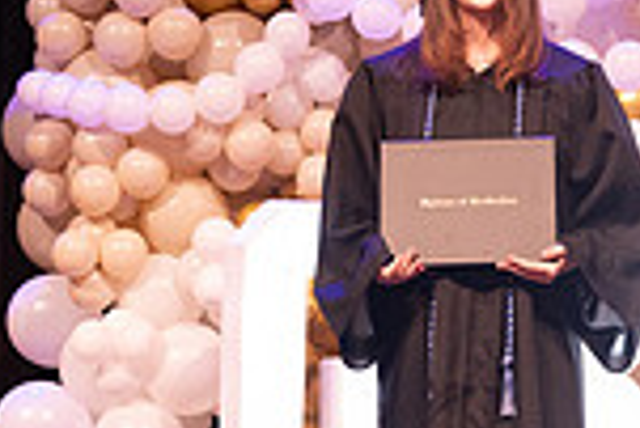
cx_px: 487
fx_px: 2598
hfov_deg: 14.0
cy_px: 100
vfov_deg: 9.4
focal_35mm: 146
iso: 1600
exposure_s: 1/200
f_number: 4
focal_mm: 38
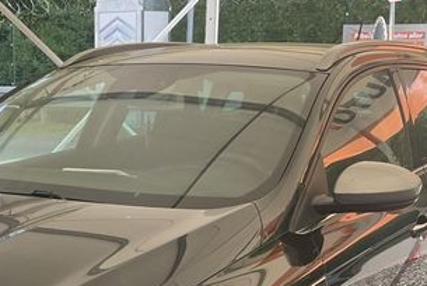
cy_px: 360
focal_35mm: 79
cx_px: 74
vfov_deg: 16.5
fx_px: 938
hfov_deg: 25.1
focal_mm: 3
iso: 20
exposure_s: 1/201
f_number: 1.8
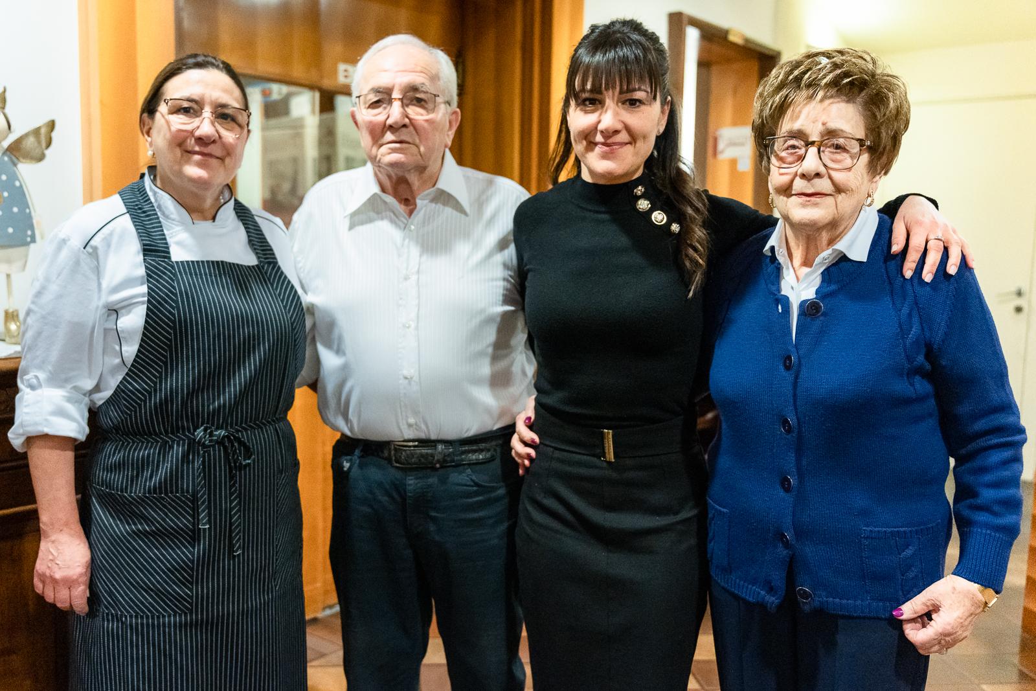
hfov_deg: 55.5
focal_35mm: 34
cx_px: 466
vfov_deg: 38.7
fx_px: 982
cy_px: 360
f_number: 2.8
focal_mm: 31
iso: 10000
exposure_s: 1/200
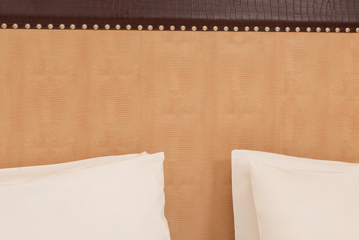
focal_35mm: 121
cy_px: 197
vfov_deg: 11.3
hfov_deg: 16.8
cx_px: 304
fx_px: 1207
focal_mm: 28
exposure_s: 1/13
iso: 64
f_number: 9
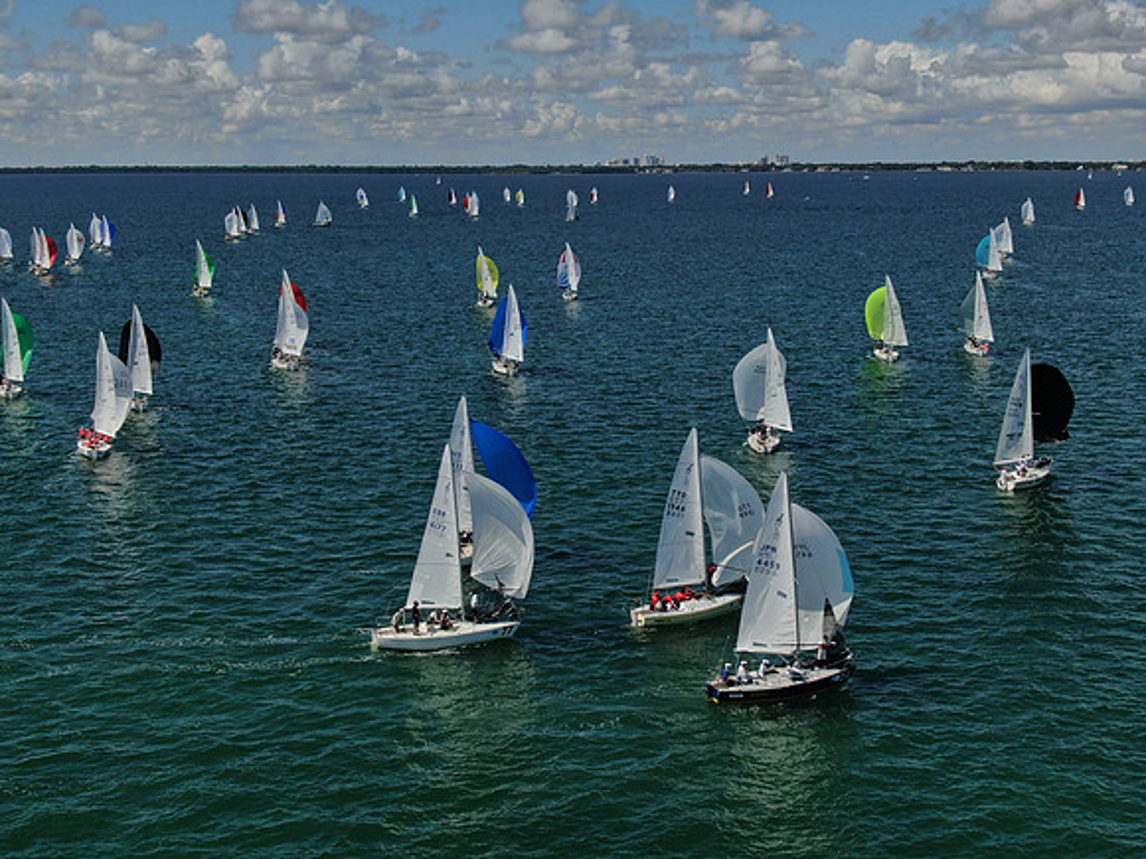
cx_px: 573
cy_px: 430
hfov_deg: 40.4
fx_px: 1556
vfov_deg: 30.9
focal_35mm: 47
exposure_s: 1/2000
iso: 100
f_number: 3.8
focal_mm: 8.42
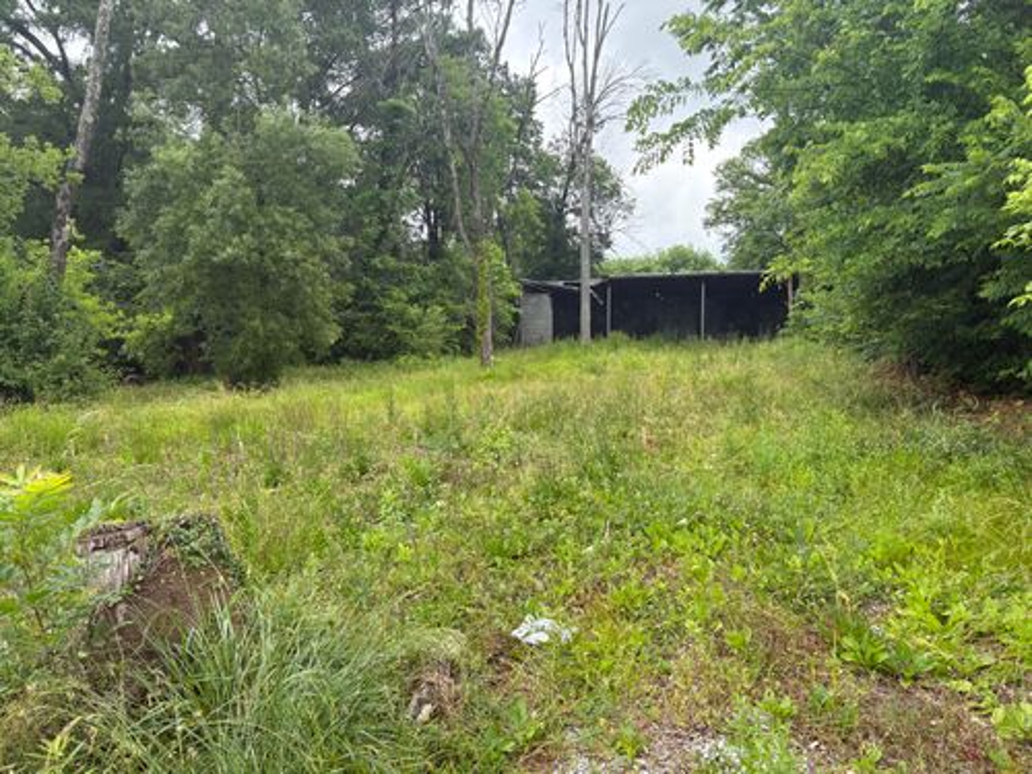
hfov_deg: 67.3
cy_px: 387
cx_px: 516
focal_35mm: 26
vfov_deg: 53.1
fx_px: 775
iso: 64
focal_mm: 5.96
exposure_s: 1/1155
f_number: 1.6
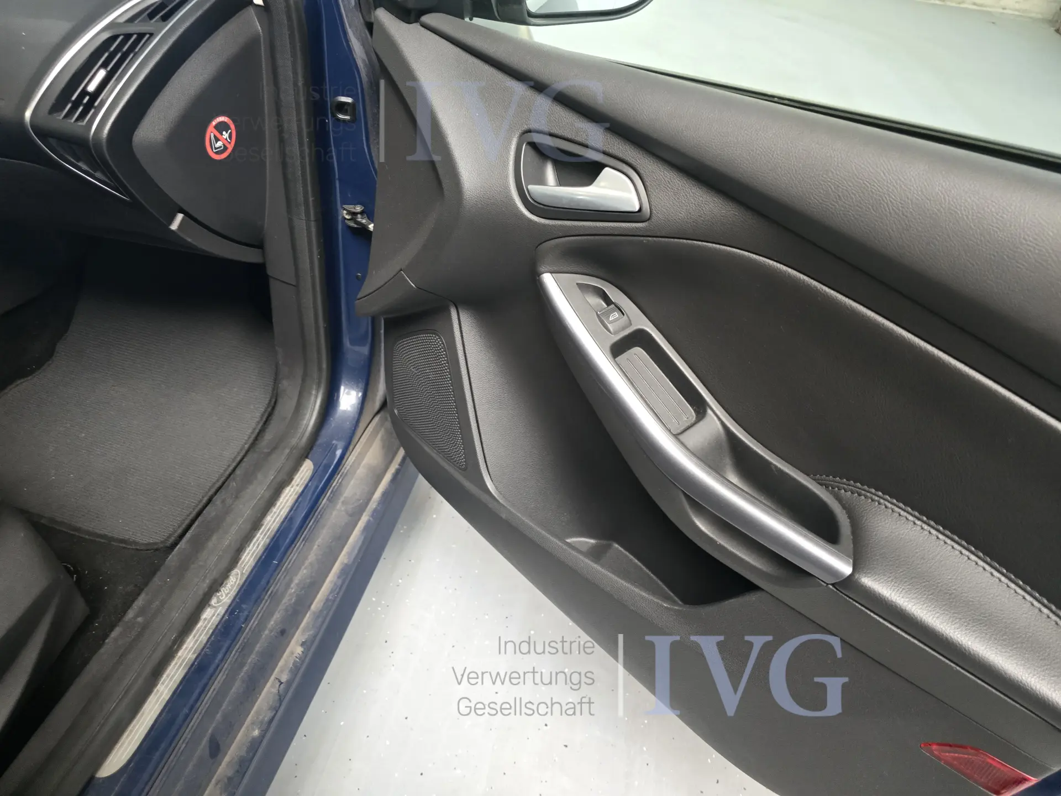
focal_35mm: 23
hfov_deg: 73.9
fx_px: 705
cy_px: 398
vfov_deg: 58.9
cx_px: 530
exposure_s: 1/100
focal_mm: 6.3
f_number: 1.7
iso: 640
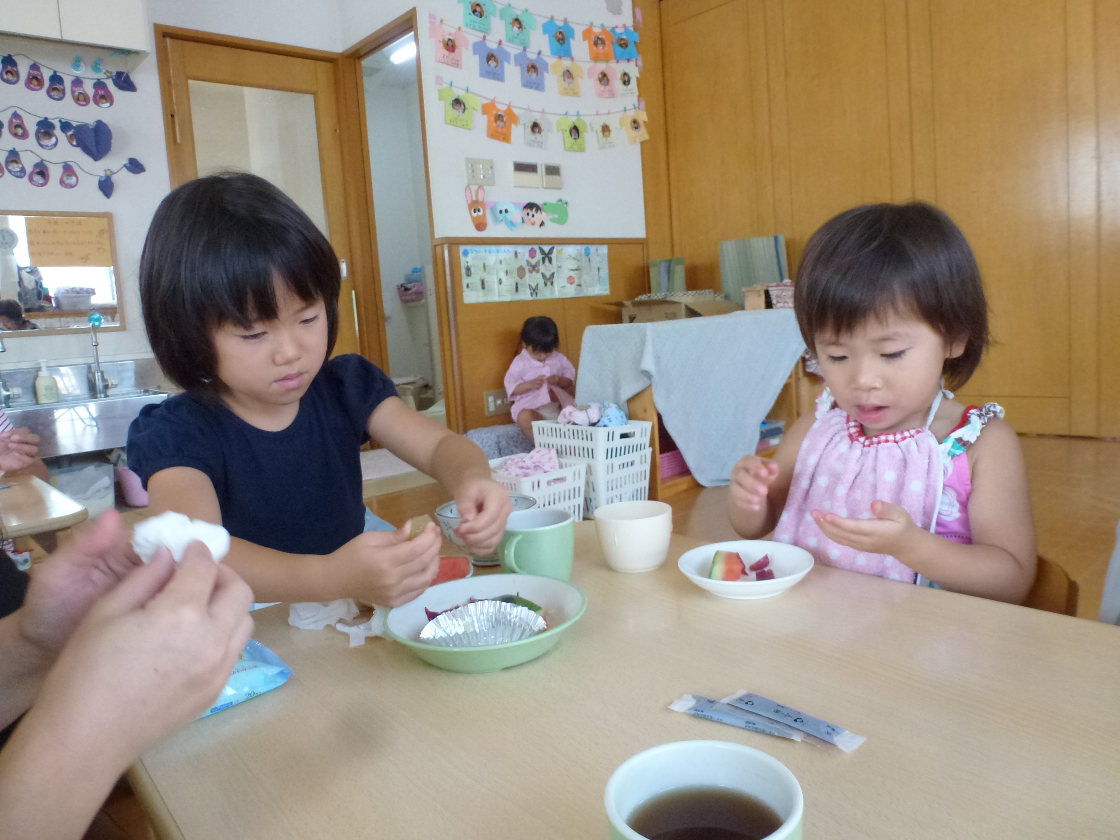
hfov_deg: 71.6
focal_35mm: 24
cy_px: 420
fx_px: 777
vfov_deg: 56.8
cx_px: 560
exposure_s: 1/60
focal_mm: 4.3
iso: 400
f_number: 3.3
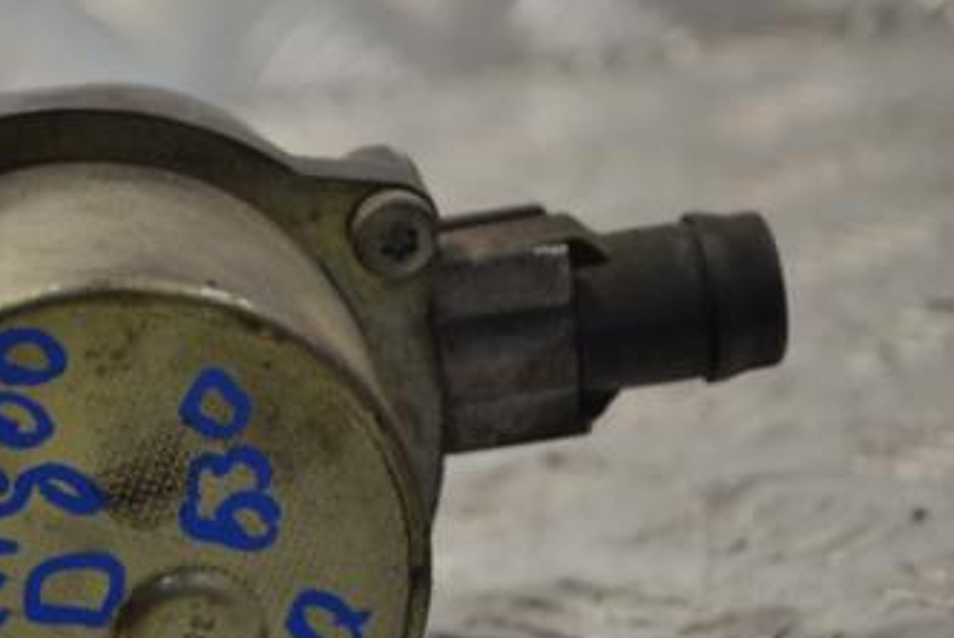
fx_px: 3949
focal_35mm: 149
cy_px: 405
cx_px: 213
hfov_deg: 13.7
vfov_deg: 9.2
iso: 200
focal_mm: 55
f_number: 5.6
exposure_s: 1/30
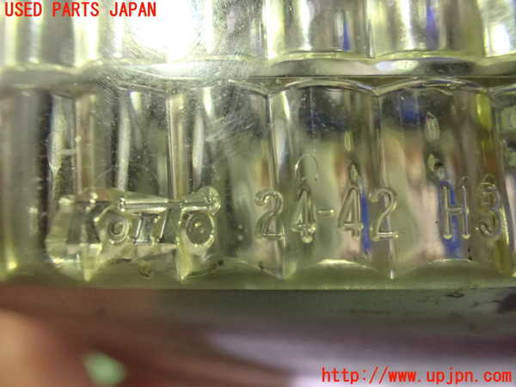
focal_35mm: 30
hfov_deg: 60.0
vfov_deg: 46.8
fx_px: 447
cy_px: 194
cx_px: 258
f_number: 2.3
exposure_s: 1/30
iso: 1250
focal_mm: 5.4
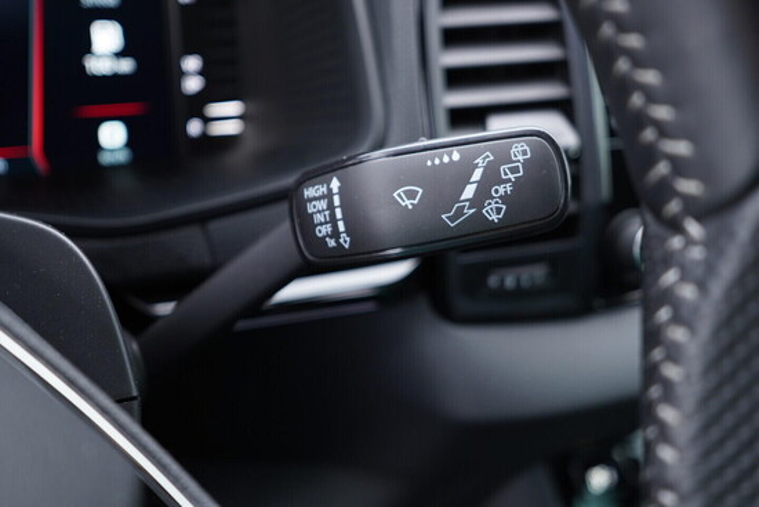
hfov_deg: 53.1
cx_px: 380
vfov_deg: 36.9
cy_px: 254
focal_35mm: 36
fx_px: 759
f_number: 2.8
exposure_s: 1/40
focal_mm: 24
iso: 400
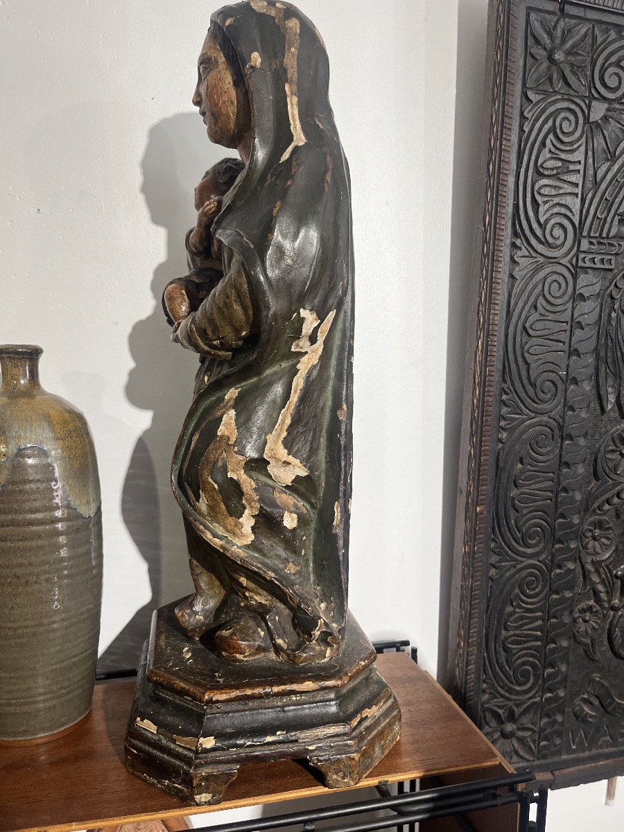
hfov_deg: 53.1
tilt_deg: -4.7
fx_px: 625
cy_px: 416
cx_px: 312
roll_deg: +0.7
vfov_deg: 67.3
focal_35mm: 26
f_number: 1.6
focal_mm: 5.1
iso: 100
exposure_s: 1/100
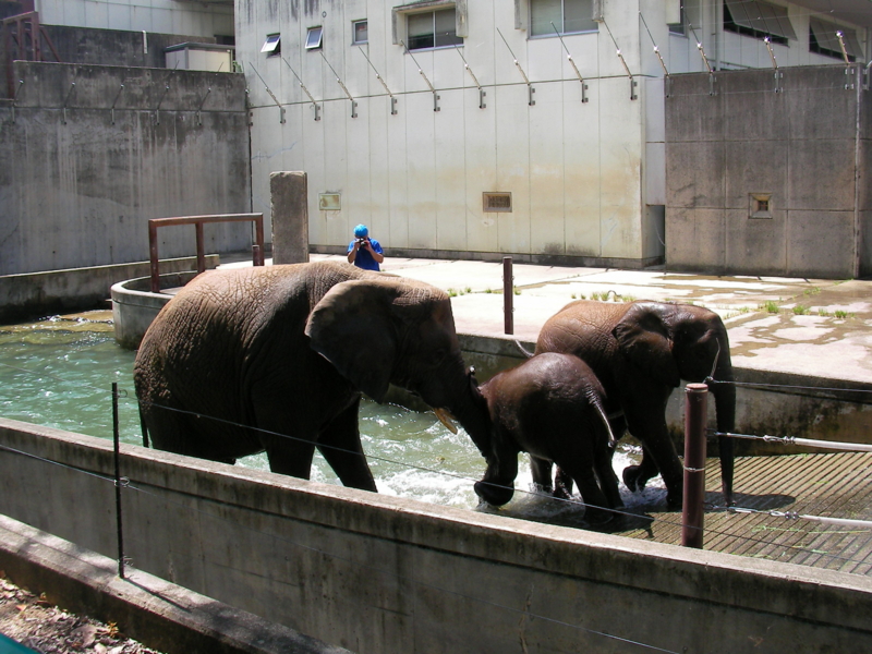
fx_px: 1134
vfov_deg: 32.2
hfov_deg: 42.1
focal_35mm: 45
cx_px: 436
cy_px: 327
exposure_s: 1/346
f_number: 4
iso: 50
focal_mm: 6.9
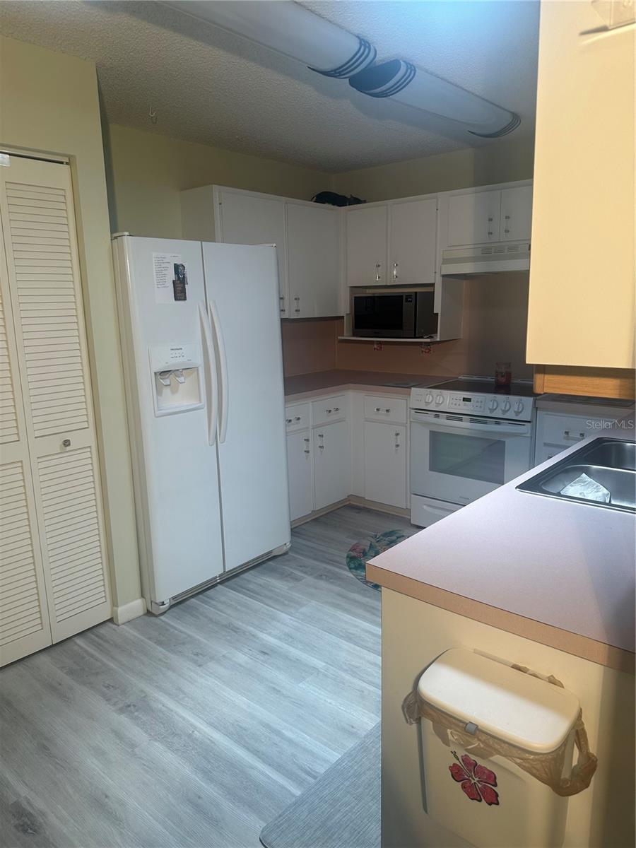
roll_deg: +0.1
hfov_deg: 56.8
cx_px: 318
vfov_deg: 71.6
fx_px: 588
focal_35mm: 24
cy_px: 424
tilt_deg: -9.6
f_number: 1.78
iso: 80
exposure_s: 1/120
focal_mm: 6.86
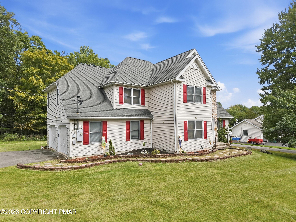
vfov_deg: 56.8
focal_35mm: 24
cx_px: 148
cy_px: 111
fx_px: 205
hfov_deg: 71.6
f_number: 1.8
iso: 270
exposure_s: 1/5000
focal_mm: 8.7
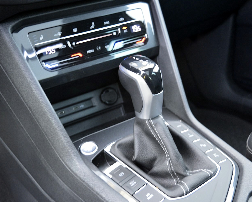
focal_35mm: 54
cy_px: 98
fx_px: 400
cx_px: 134
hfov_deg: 35.0
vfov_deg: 28.3
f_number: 4.2
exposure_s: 1/15
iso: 800
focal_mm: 29
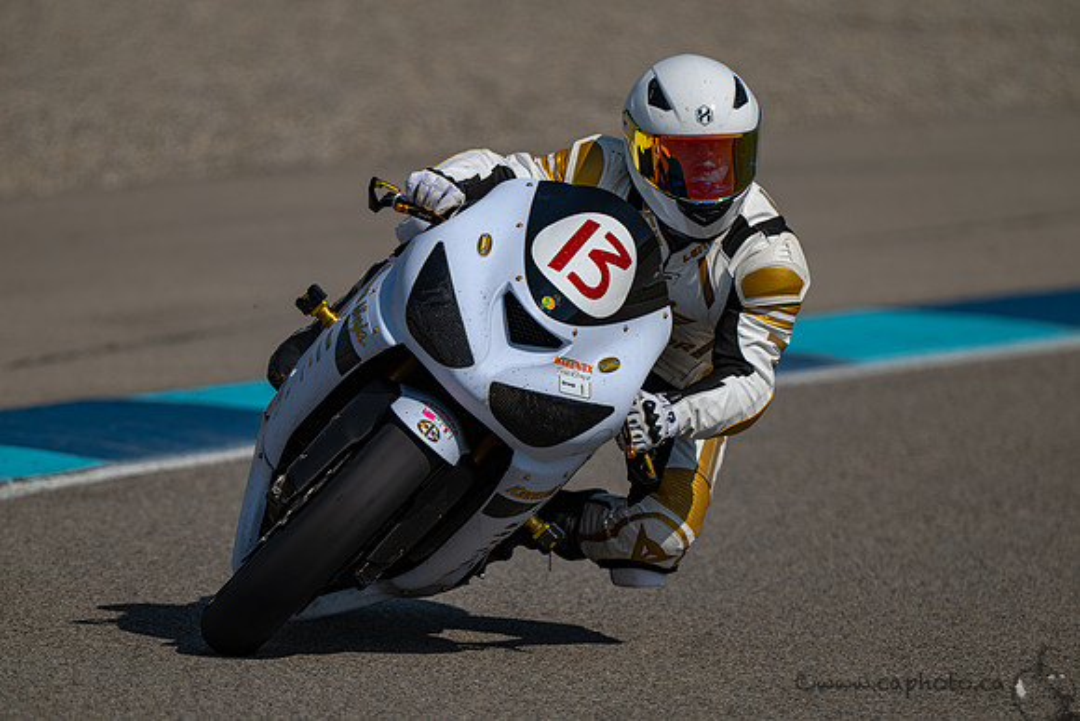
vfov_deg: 2.3
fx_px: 18003
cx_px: 540
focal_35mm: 600
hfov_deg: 3.4
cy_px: 360
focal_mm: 600
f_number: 6.3
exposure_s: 1/1250
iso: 64
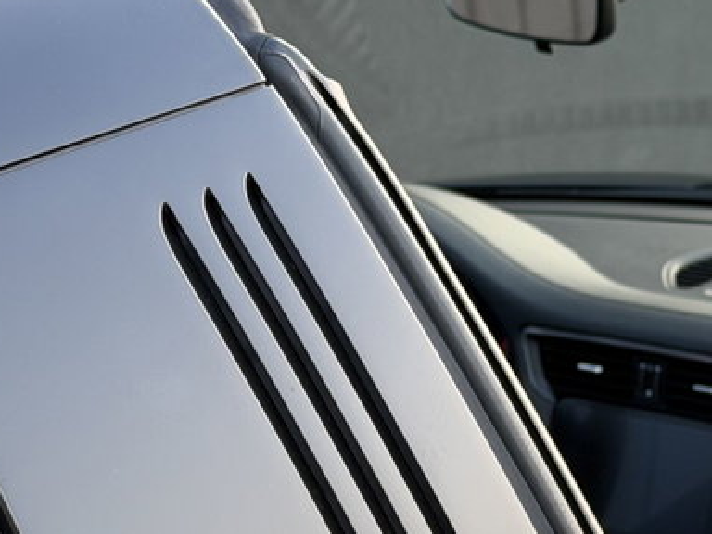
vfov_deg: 11.4
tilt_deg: -15.7
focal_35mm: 128
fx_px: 2633
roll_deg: -1.2
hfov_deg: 15.4
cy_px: 573
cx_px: 447
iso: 50
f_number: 1.78
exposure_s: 1/121
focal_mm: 6.76
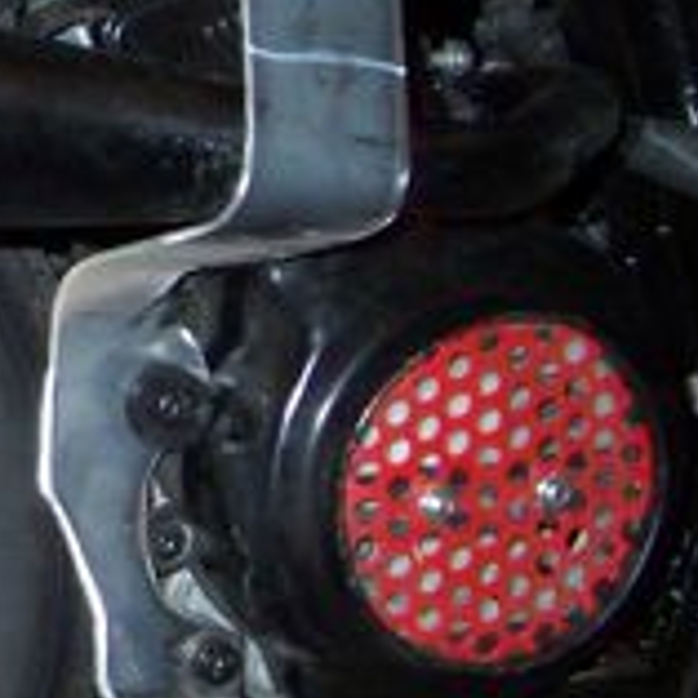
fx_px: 3125
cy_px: 133
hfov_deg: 12.1
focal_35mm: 137
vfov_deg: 12.7
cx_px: -391
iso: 200
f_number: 3.9
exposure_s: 1/60
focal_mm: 6.3
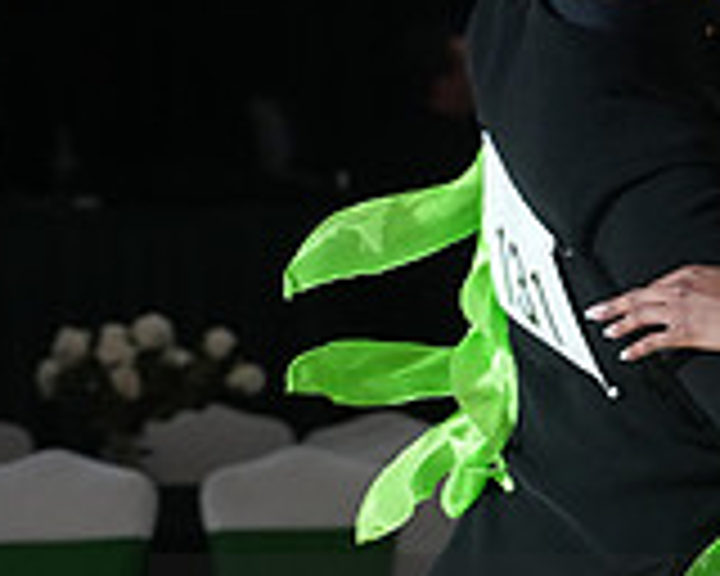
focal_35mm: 336
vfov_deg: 4.6
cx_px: 772
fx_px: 7160
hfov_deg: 5.7
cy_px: 706
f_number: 7.1
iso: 4000
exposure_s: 1/320
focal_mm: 99
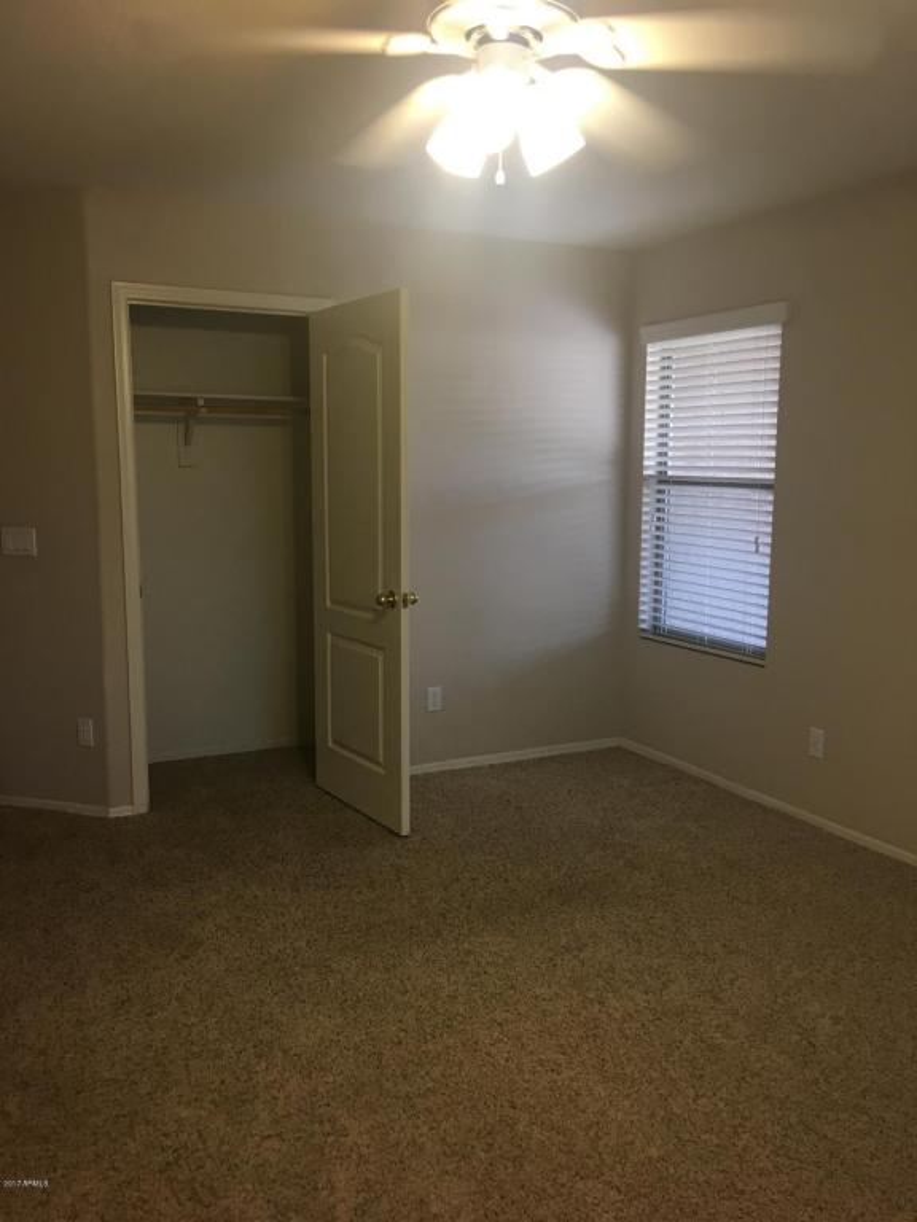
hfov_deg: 48.2
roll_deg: +0.0
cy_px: 611
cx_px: 458
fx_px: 1024
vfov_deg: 61.7
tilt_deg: -7.7
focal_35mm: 29
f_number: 2.2
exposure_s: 1/30
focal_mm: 4.15
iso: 64
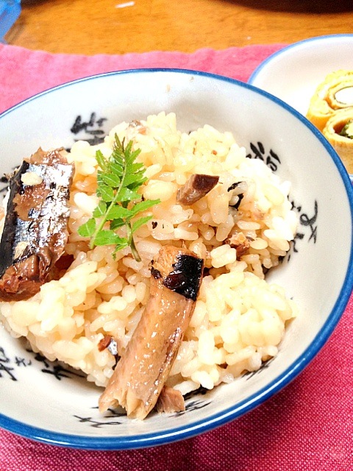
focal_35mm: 35
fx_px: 476
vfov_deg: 52.6
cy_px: 236
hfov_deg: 40.7
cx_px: 176
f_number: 2.4
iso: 125
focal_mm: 4.28
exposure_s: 1/20
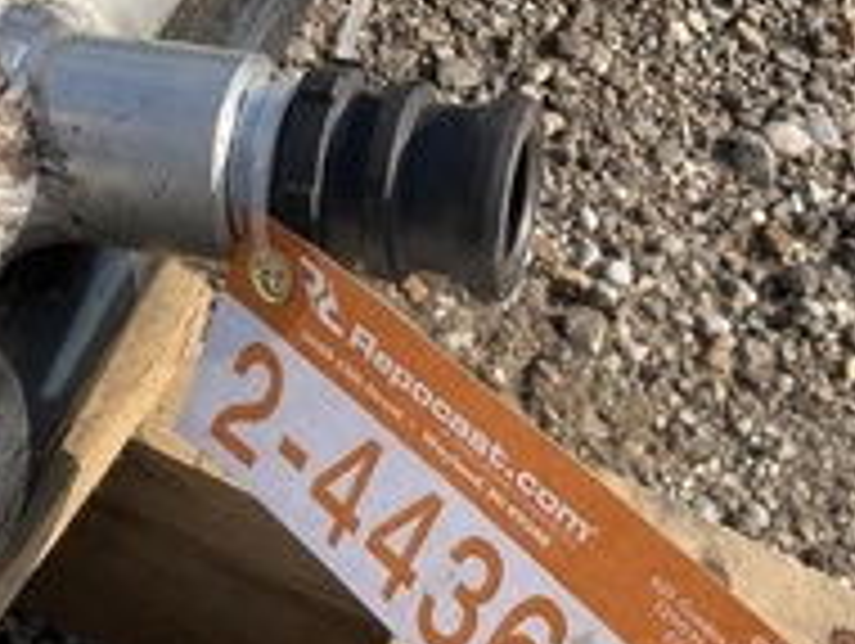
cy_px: 585
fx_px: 1509
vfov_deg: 23.4
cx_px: 392
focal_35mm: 61
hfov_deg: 31.6
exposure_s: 1/978
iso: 25
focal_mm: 3
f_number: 1.8
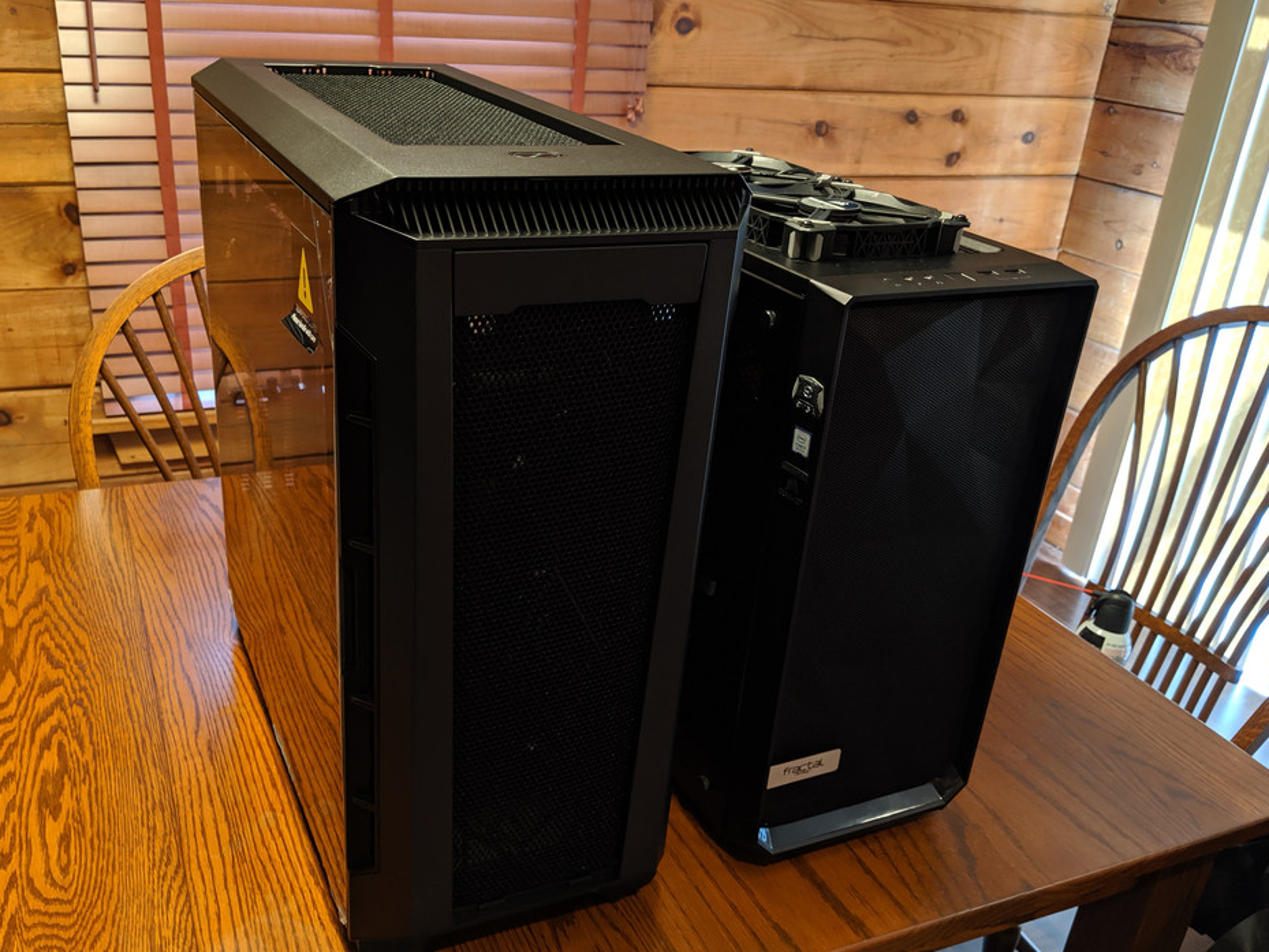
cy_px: 519
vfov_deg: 45.4
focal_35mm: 31
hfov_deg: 58.3
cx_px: 591
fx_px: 1137
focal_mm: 4.44
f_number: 1.8
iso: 144
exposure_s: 1/24
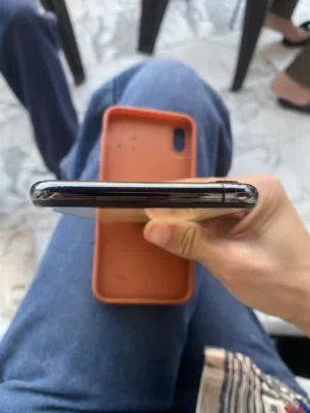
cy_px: 206
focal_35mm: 25
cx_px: 155
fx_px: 299
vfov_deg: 69.4
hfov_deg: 54.9
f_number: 1.8
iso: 250
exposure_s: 1/60
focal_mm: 4.25
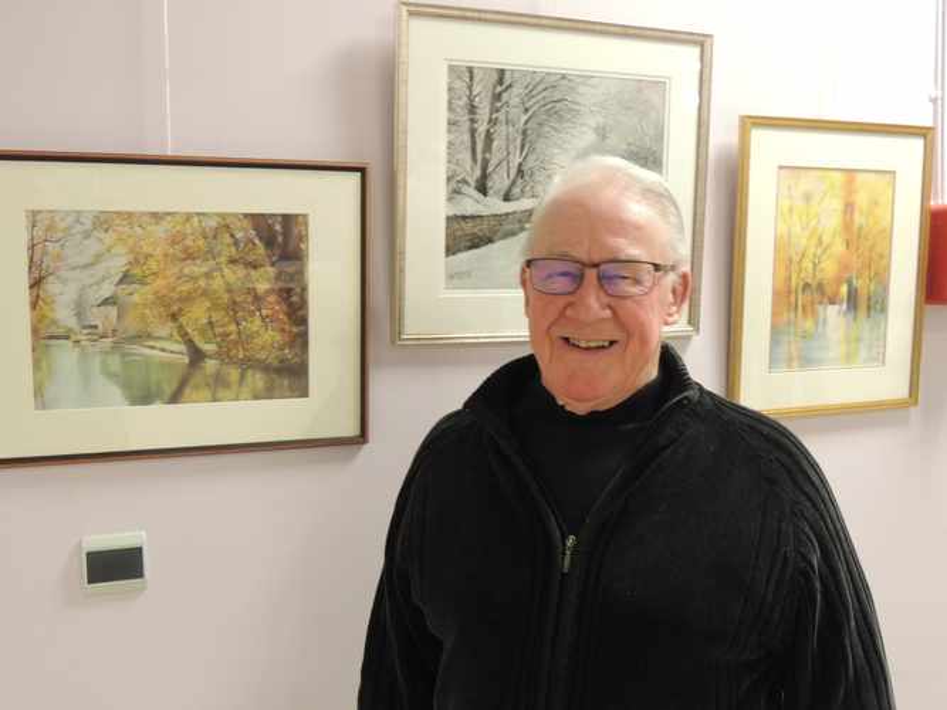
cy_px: 355
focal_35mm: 35
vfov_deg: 40.7
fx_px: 957
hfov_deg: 52.6
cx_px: 474
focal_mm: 6.2
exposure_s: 1/13
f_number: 3.3
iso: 400
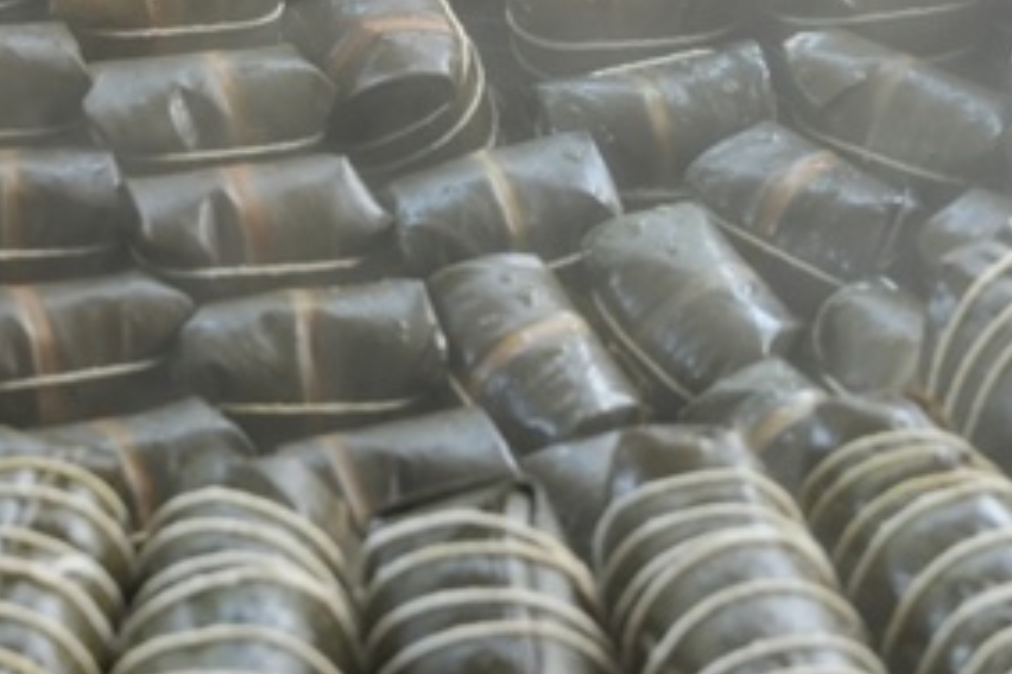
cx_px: 449
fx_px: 3723
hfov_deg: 15.5
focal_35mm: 133
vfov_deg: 10.2
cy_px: -116
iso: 1000
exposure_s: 1/125
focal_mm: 36.7
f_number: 5
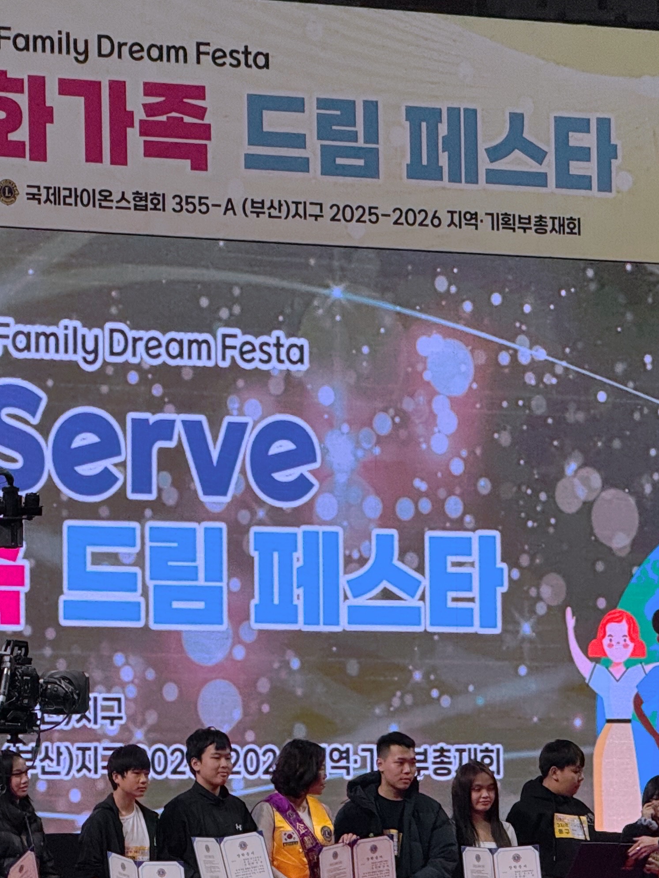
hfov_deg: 6.1
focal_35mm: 243
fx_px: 6169
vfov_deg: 8.1
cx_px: 64
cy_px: 623
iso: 200
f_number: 2.8
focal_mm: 15.66
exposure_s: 1/120
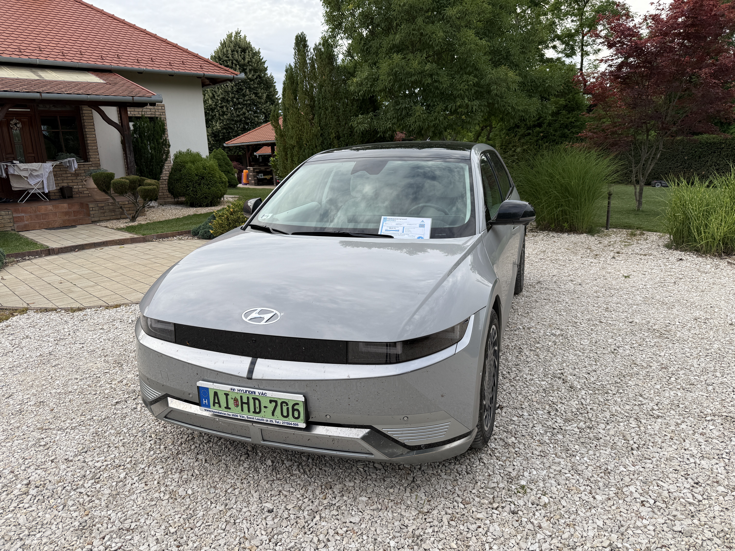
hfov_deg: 71.6
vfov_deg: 56.8
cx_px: 368
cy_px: 276
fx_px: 510
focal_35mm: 24
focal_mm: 6.76
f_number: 1.78
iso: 80
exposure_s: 1/813
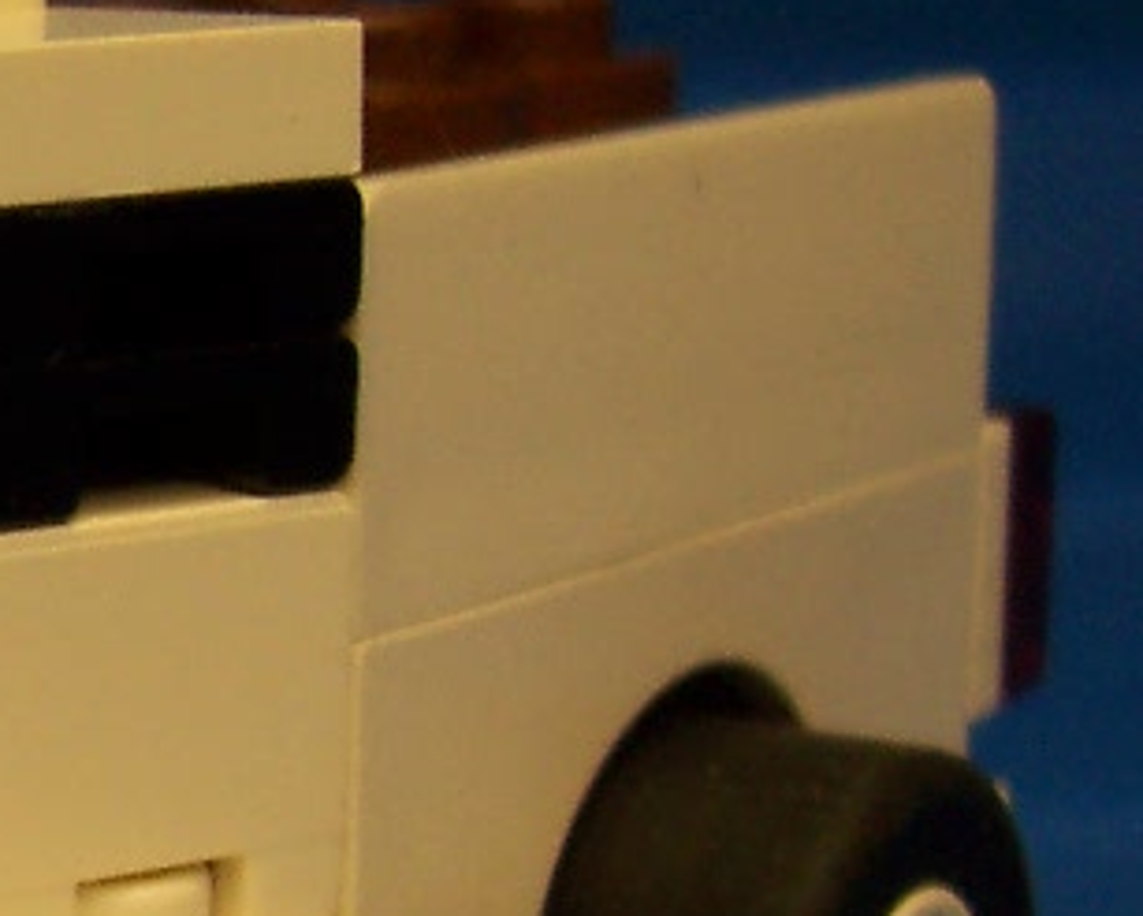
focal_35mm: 141
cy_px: 1005
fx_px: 4773
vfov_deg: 10.8
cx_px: -763
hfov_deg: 12.7
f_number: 2.8
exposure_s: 1/125
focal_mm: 5.6
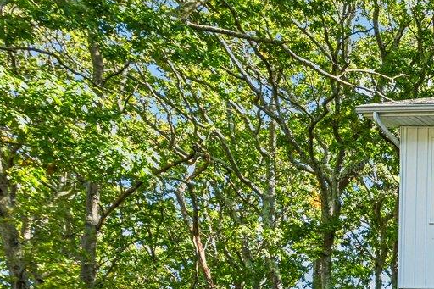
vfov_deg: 16.8
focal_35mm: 74
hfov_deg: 19.2
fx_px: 892
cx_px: 821
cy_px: 430
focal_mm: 18.5
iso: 160
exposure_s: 1/30
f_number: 9
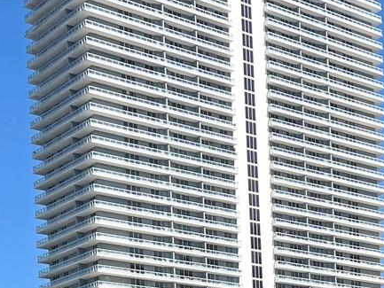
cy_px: 528
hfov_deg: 19.6
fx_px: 1065
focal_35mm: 96
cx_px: 423
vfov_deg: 13.7
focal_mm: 5.7
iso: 50
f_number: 1.5
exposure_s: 1/7463
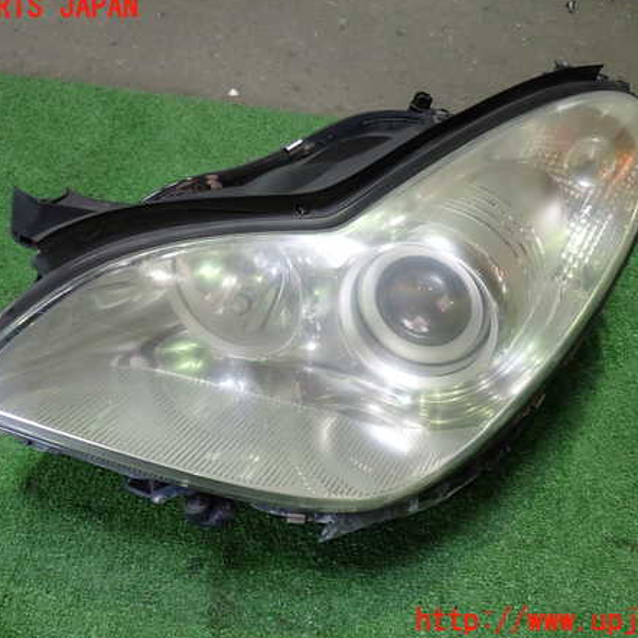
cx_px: 309
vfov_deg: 46.0
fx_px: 751
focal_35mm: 36
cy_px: 315
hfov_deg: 46.0
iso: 200
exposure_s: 1/40
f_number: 2.3
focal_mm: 5.4
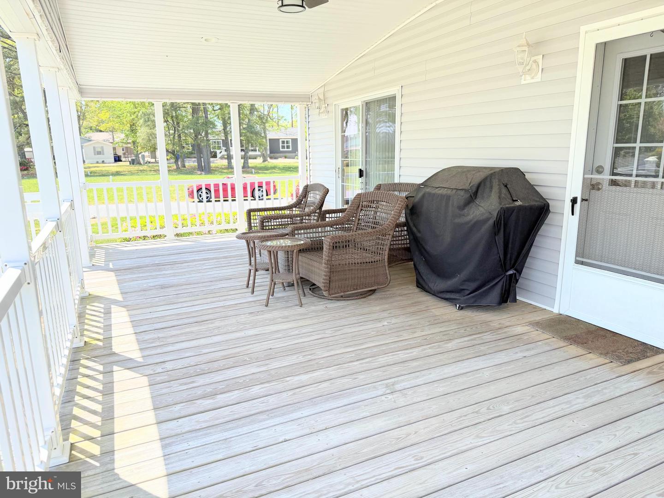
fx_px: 460
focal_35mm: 24
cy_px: 249
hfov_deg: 71.6
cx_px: 332
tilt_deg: -11.7
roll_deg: +0.5
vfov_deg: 56.8
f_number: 1.78
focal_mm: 6.76
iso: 100
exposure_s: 1/898
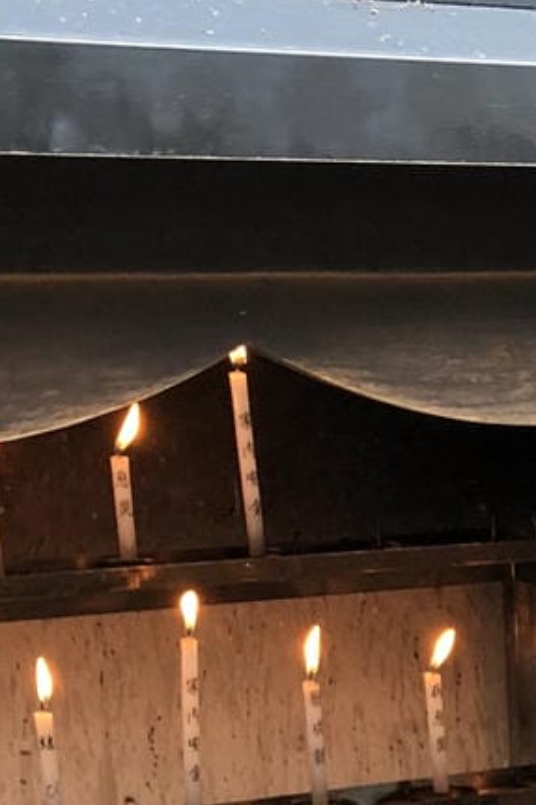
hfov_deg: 11.5
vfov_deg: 17.3
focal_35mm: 112
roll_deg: -1.1
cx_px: 889
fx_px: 2503
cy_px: 1014
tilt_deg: -17.9
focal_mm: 3.99
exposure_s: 1/30
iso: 25
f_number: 1.8
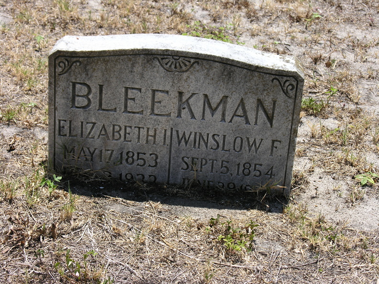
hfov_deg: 22.8
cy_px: 142
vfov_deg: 17.2
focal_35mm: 86
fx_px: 942
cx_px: 190
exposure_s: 1/332
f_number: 4.4
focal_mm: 21.8
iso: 50
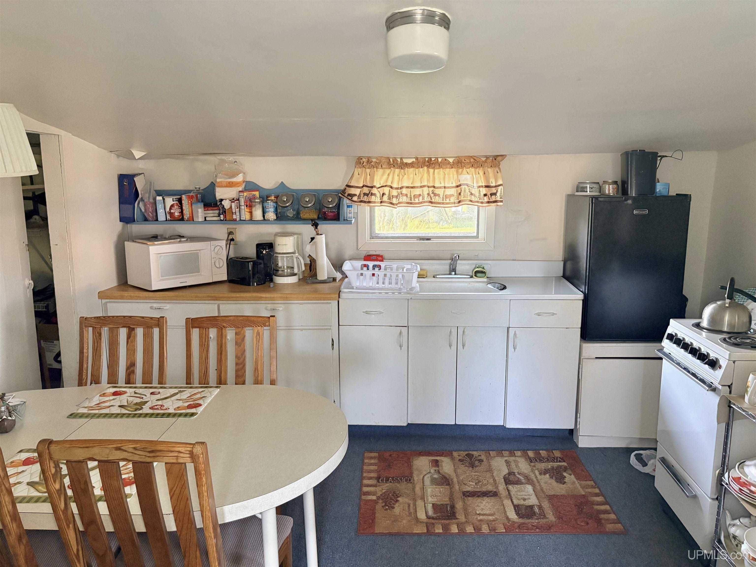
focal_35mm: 26
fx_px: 568
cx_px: 378
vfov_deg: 53.1
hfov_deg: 67.3
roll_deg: +0.9
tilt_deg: -8.9
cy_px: 284
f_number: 1.6
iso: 500
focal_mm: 5.96
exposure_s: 1/60
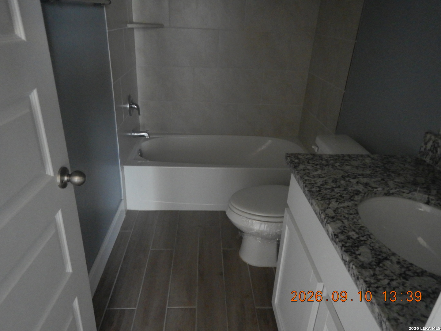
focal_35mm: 24
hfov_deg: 71.6
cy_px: 166
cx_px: 220
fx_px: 306
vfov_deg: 56.8
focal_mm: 4.3
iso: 800
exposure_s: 1/10
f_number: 2.8
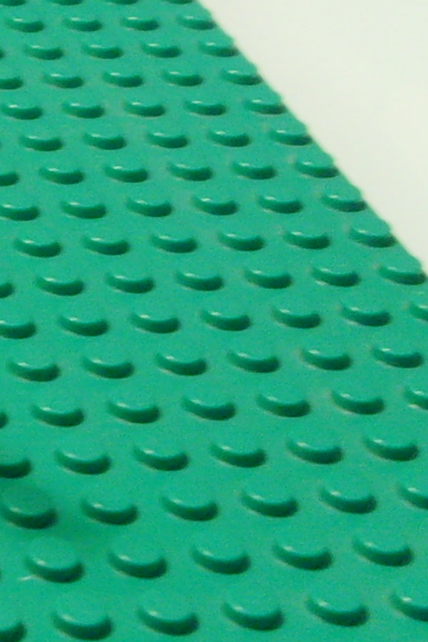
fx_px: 2530
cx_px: -600
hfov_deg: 8.8
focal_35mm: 142
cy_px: 29
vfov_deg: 14.3
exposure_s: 1/20
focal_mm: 6.6
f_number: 3.5
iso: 200
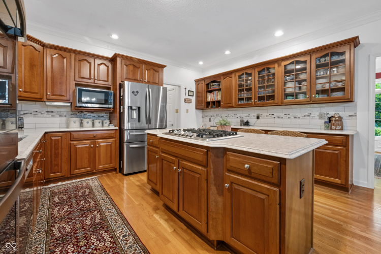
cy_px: 127
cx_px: 190
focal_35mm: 15
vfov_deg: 77.3
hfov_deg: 100.4
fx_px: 159
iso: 1800
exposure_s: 1/15
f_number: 9
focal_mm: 15
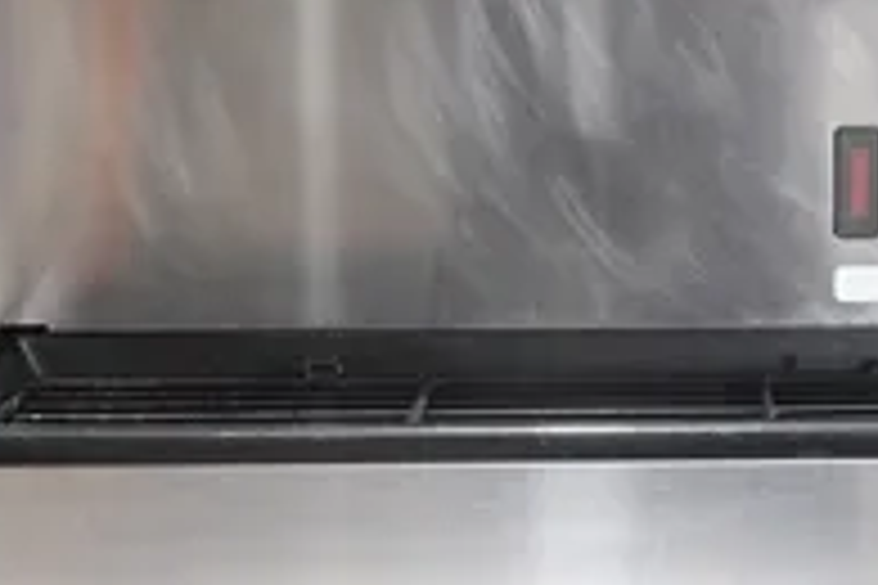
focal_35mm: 86
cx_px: 617
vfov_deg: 15.8
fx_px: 2097
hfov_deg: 23.5
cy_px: 182
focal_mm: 15.59
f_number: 4
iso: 2000
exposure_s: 1/50
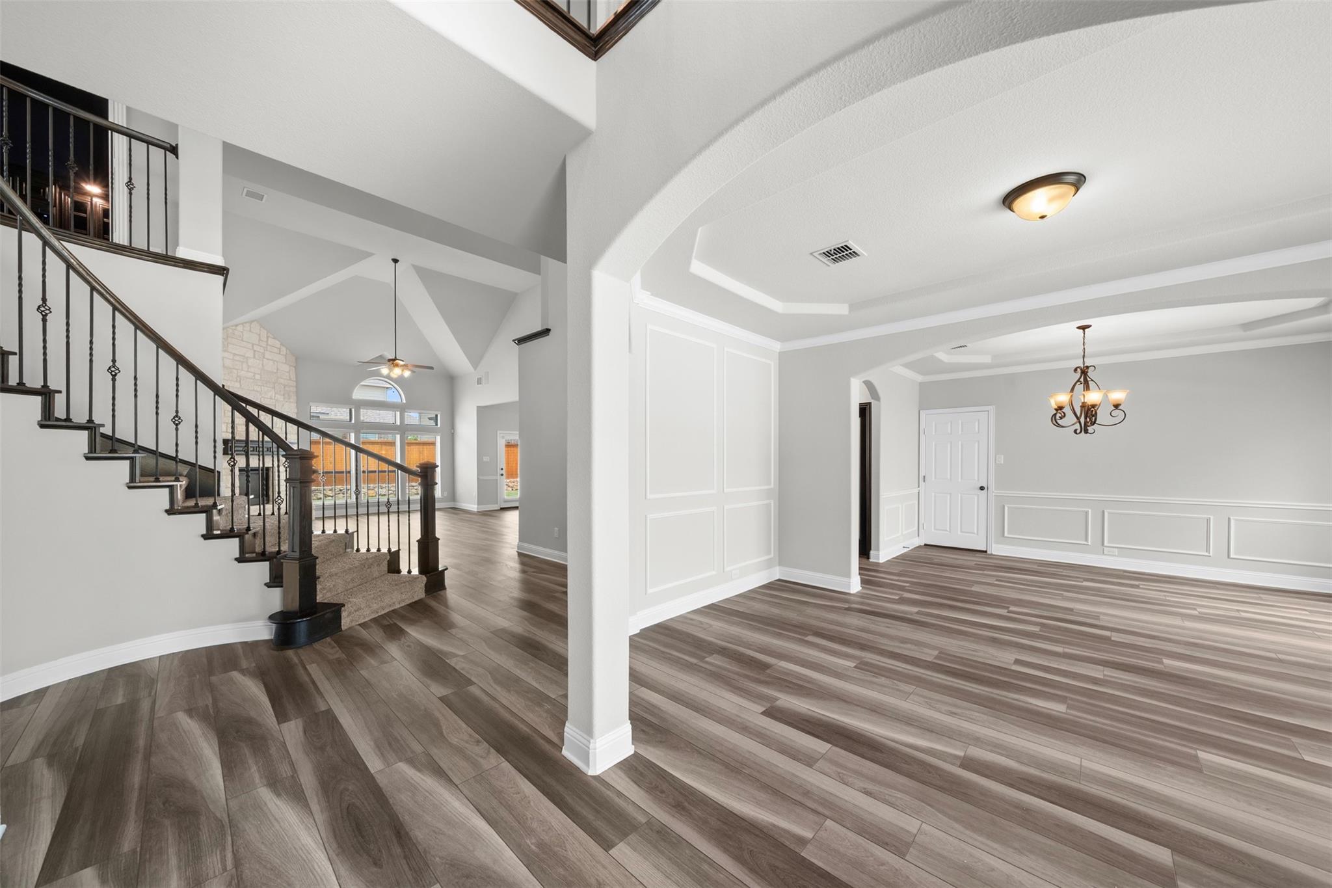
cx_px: 666
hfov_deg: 112.6
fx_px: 444
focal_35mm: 12
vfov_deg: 90.0
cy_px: 444
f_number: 8
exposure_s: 1.3
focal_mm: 12
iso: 250
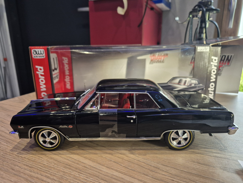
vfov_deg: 58.9
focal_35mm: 23
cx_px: 122
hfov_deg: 73.9
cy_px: 92
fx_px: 161
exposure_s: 1/100
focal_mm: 5.4
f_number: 1.8
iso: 640
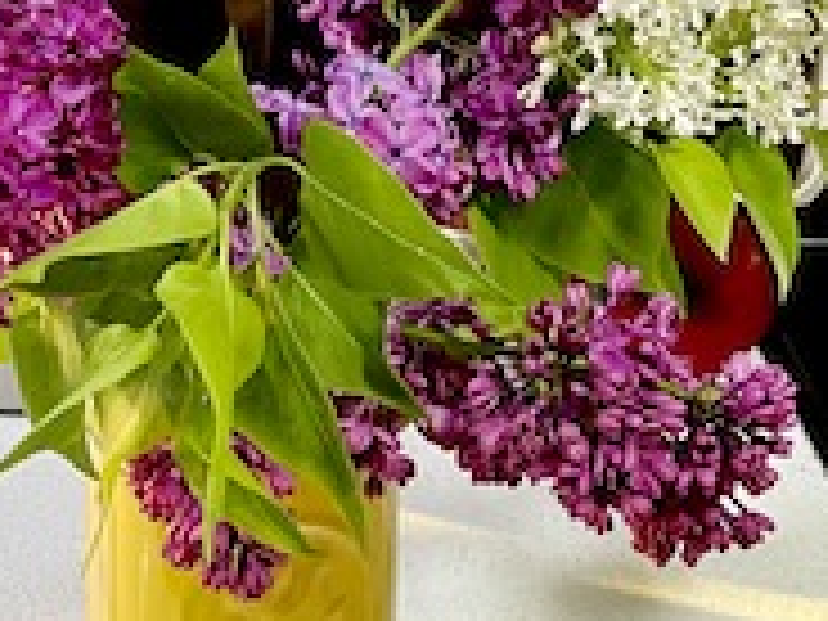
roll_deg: +0.3
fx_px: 2033
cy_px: -106
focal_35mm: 85
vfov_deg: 16.7
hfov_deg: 22.9
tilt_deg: -17.7
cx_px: 292
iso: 320
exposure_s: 1/60
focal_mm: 5.1
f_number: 1.6
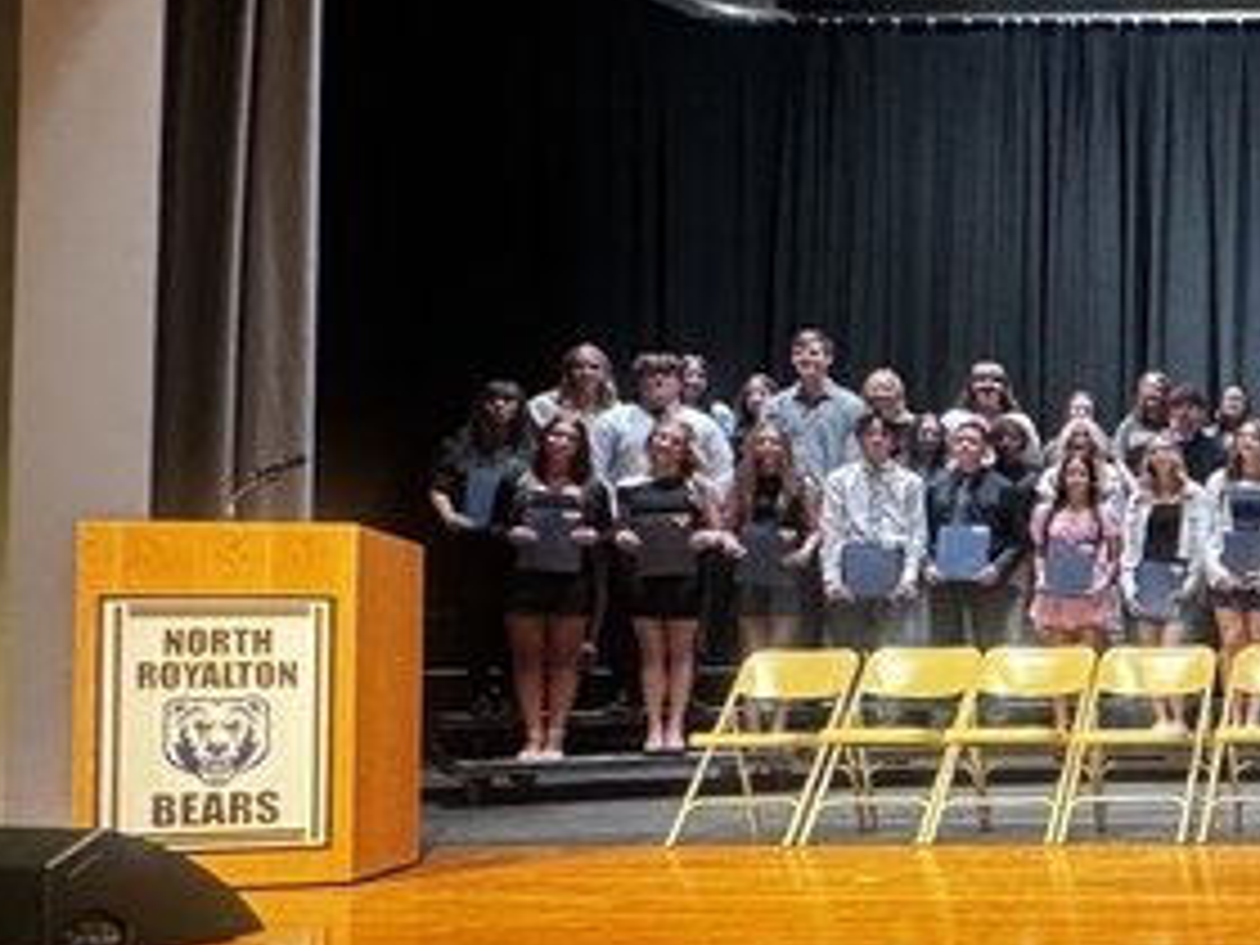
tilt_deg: +0.5
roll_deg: +0.5
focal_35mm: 50
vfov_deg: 29.0
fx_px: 1820
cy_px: 572
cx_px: 1890
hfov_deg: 27.0
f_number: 2.2
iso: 400
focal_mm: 2.22
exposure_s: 1/60
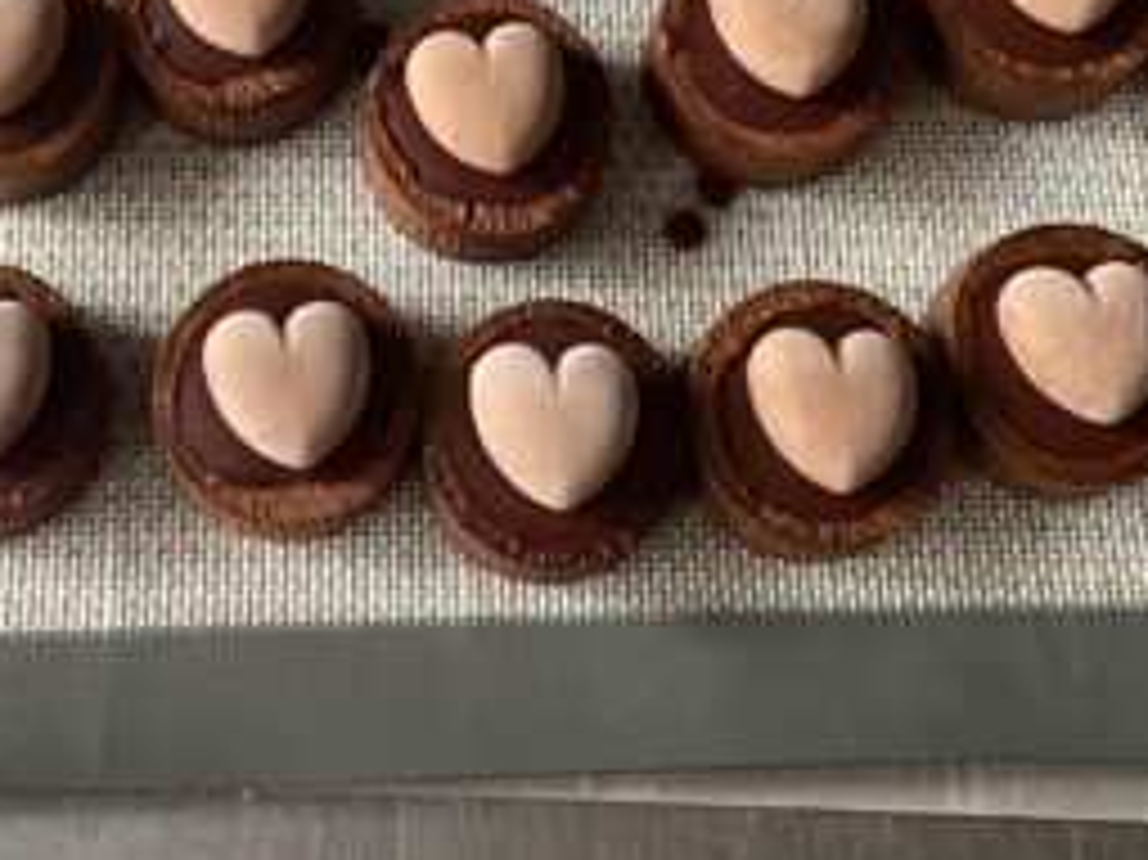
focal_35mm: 68
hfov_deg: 28.4
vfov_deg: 20.7
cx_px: 376
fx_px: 2254
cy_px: -50
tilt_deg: -69.2
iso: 640
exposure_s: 1/35
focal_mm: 4.25
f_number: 1.8
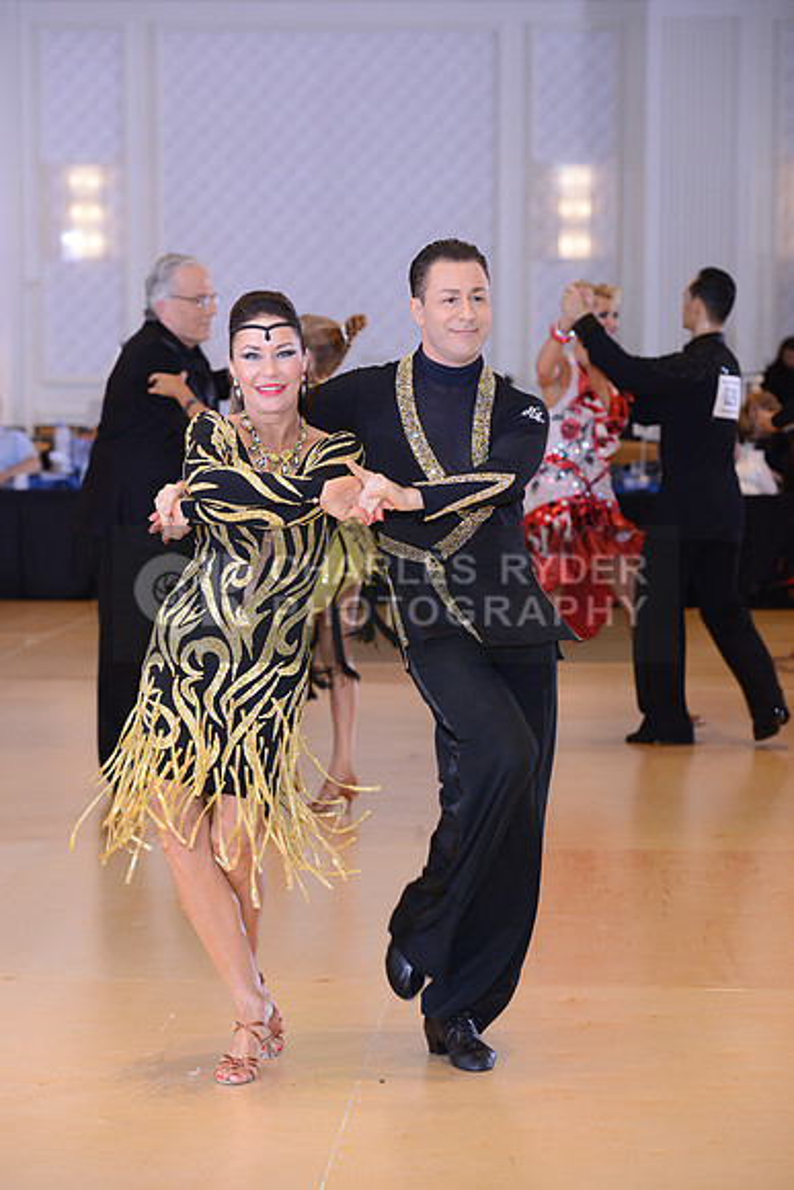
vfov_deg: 18.6
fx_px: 3637
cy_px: 595
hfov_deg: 12.5
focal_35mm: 110
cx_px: 397
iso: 1250
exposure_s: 1/250
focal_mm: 110
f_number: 5
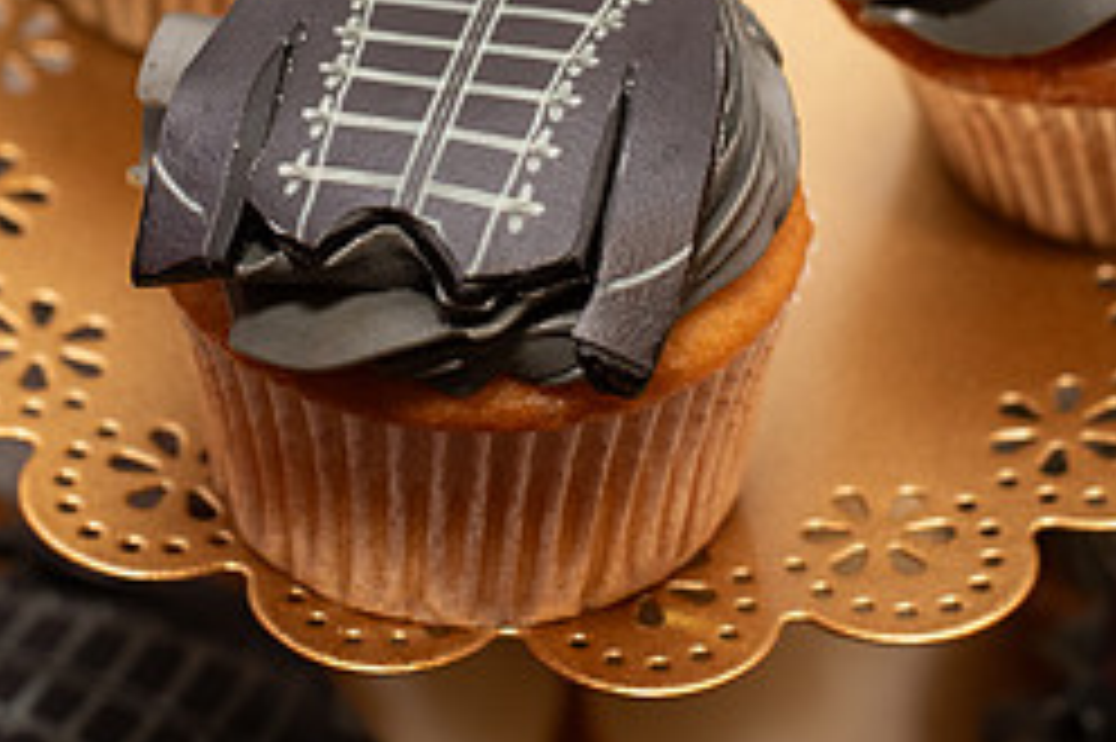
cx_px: 423
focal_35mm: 117
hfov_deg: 17.5
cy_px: -25
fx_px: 3624
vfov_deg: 11.6
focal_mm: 50
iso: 500
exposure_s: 1/200
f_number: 5
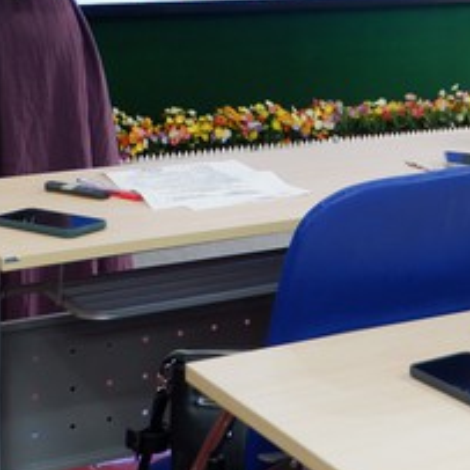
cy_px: -24
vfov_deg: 17.3
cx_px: 560
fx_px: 1505
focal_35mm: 98
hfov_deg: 17.0
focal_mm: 21.1
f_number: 4
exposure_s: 1/45
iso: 500
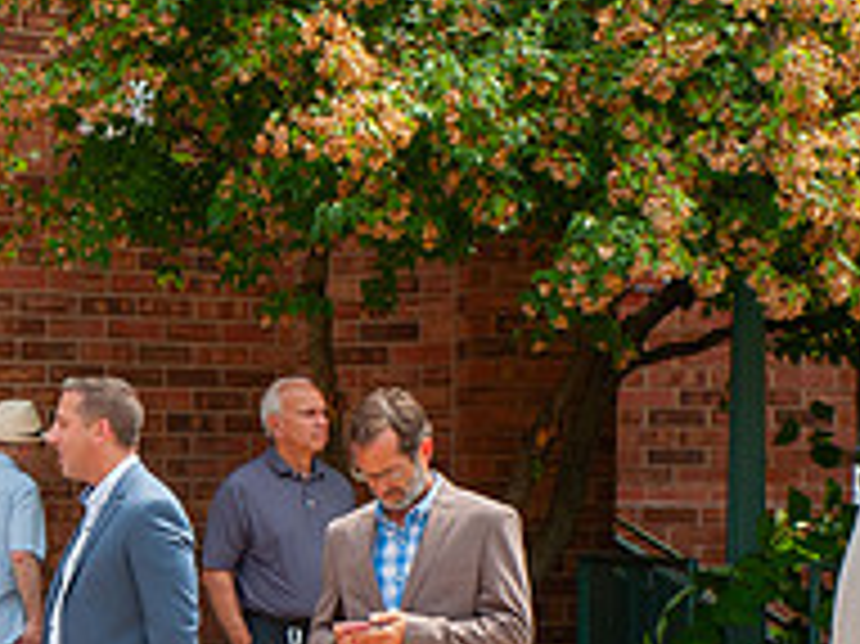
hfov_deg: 13.4
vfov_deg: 10.5
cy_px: 549
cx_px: -360
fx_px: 3476
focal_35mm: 140
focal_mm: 48
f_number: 16
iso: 400
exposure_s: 1/200
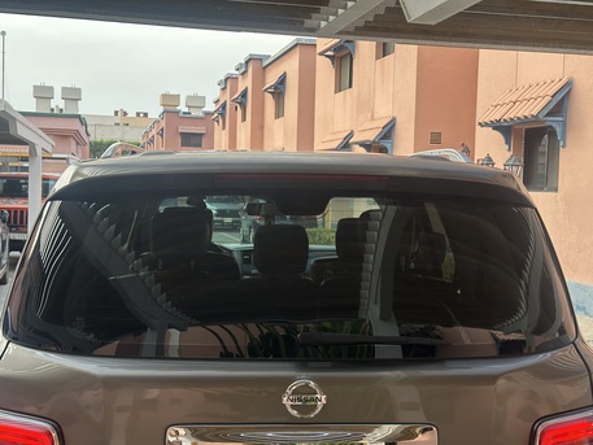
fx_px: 822
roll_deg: -1.0
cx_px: 296
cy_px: 222
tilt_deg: -1.5
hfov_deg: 39.6
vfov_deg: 30.3
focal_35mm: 48
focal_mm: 6.86
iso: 40
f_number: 1.78
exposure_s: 1/125
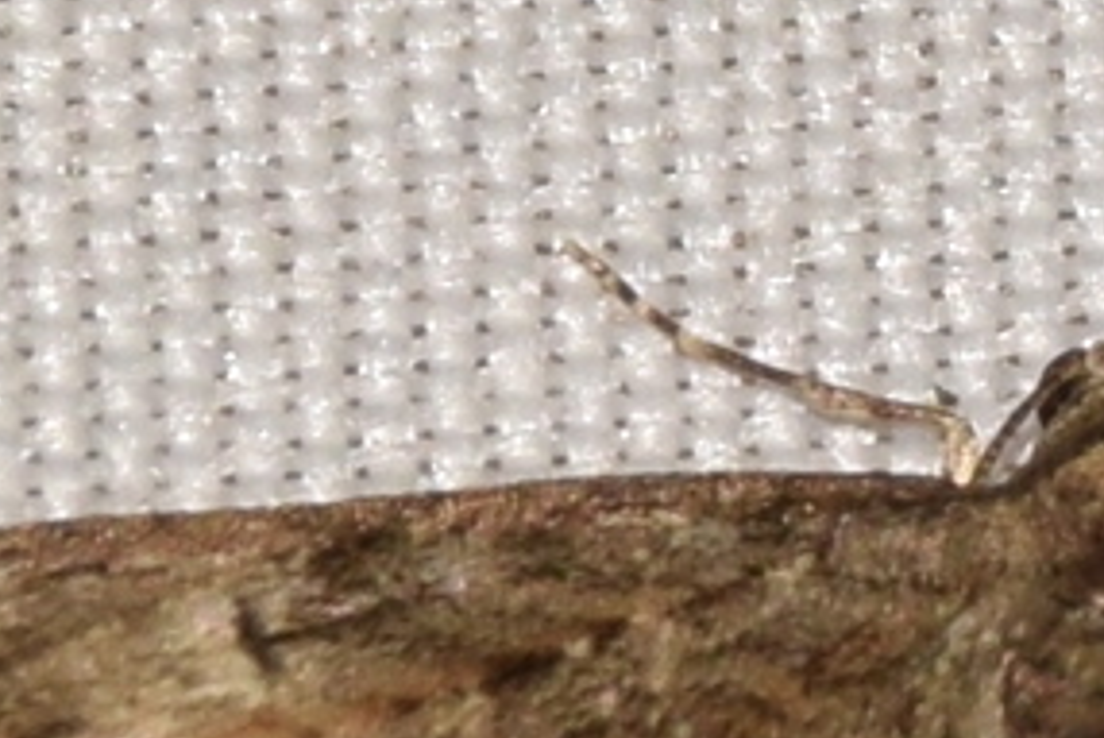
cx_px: 1044
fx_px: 21538
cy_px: 746
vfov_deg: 2.0
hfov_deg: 2.9
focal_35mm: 702
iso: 125
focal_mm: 140
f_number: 10
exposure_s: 1/160
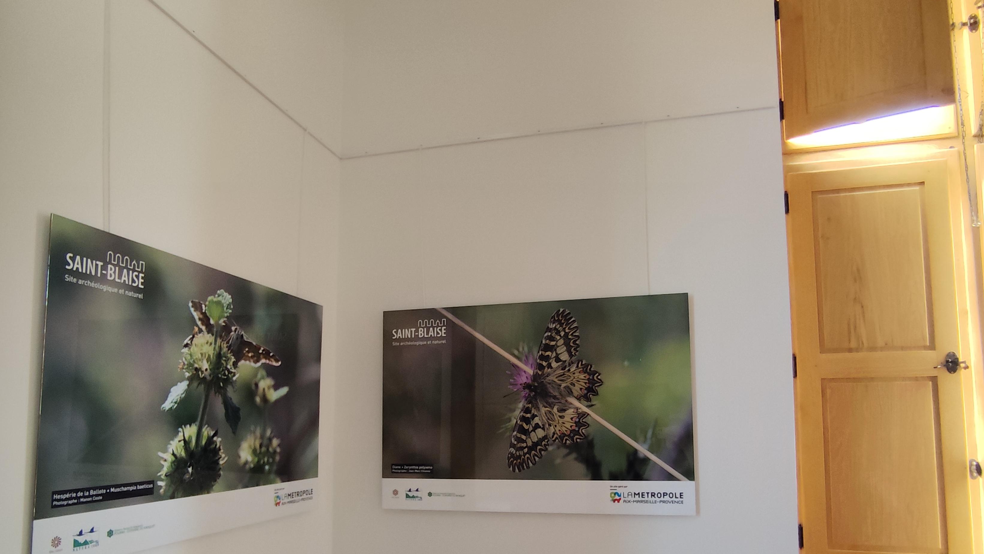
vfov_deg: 47.0
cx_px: 492
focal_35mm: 24
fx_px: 626
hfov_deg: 76.3
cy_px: 367
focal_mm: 1.65
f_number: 2.2
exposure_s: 1/50
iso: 50
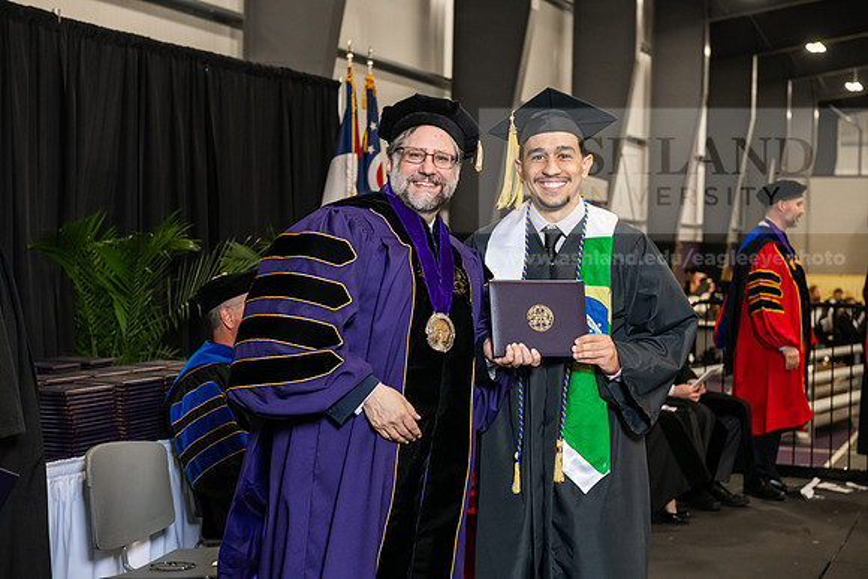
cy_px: 290
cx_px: 434
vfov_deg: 21.9
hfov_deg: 32.4
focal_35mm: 62
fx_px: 1495
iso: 2500
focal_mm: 62
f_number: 5
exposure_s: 1/200
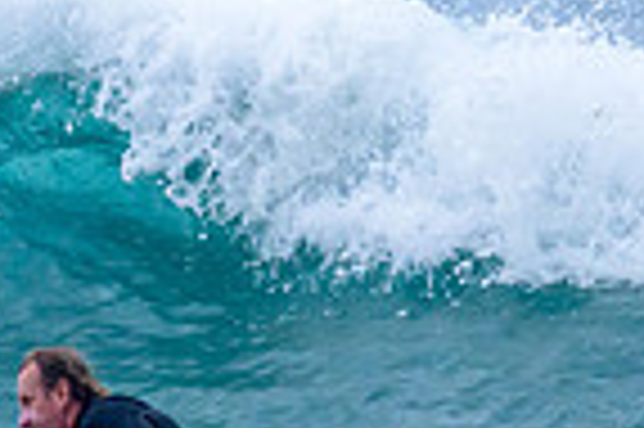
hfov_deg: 0.8
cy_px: 543
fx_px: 47101
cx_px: -275
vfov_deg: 0.5
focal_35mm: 2636
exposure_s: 1/1250
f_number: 11
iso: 2500
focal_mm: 650
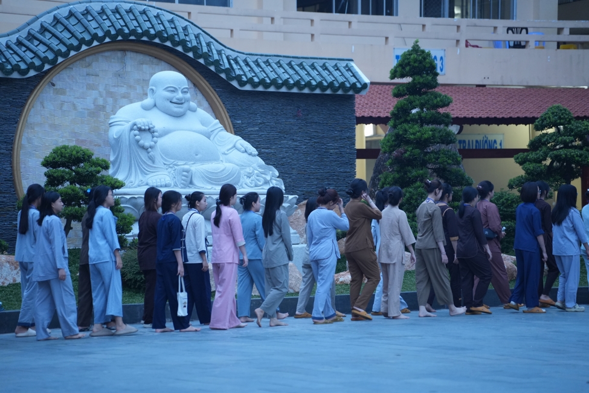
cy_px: 196
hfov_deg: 18.1
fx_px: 1849
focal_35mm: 113
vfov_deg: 12.1
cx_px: 294
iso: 2500
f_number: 2.8
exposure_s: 1/100
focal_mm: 113
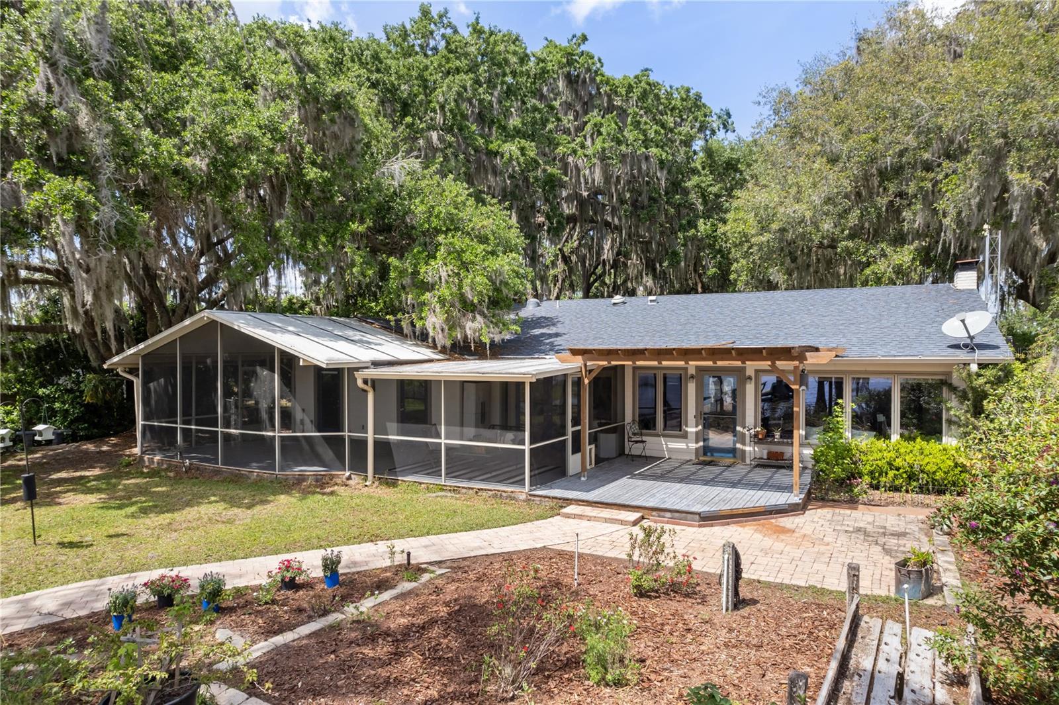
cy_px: 352
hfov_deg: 78.6
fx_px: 647
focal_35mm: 22
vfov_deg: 57.2
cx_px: 530
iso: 100
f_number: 2.8
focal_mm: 8.38
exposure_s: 1/1000
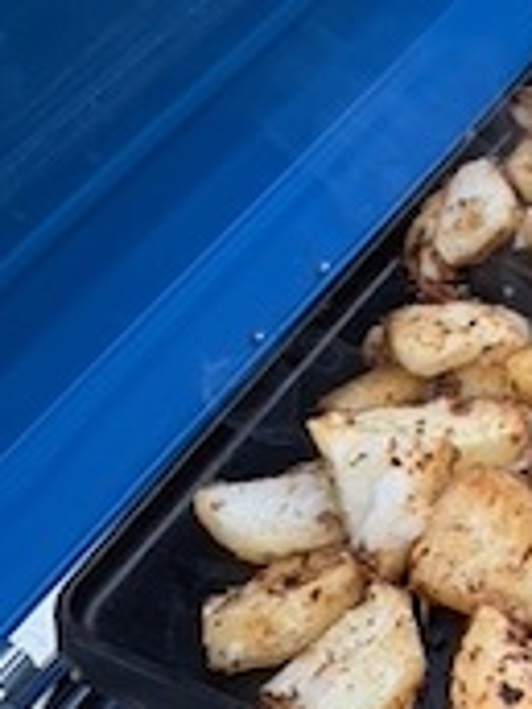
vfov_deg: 20.1
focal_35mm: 97
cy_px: 198
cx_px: 817
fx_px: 1988
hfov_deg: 14.2
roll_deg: +4.7
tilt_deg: -38.9
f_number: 1.6
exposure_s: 1/61
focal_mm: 5.96
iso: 125
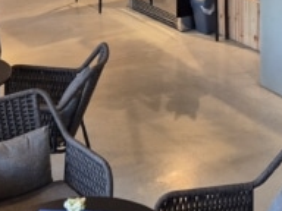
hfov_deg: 21.2
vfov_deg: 15.1
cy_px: -88
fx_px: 749
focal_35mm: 92
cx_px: 192
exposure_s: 1/100
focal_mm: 5.4
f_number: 1.8
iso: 80
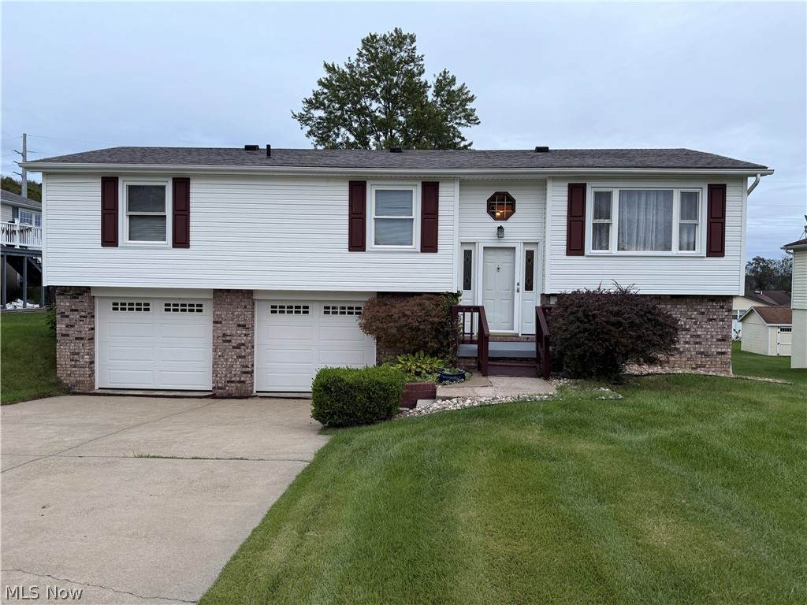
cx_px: 404
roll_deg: -0.5
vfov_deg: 56.8
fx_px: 560
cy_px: 302
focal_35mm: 24
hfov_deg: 71.6
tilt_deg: -1.6
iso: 160
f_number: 1.78
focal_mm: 6.76
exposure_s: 1/121
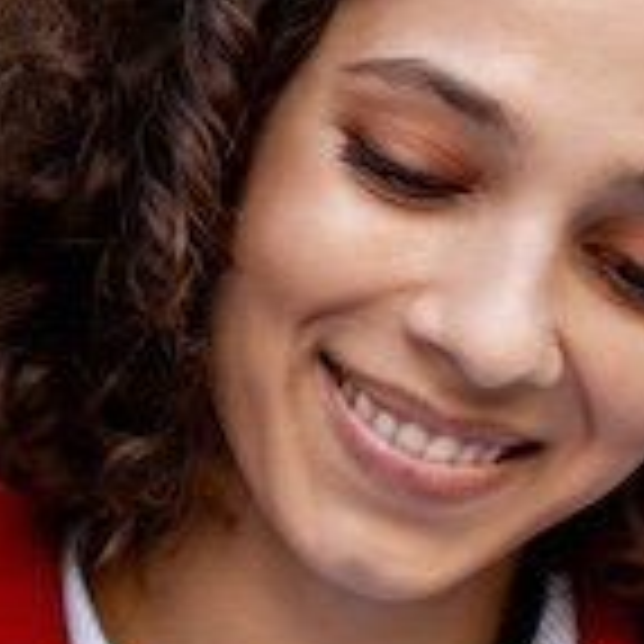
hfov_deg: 6.6
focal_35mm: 262
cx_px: -329
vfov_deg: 6.7
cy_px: 687
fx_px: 5515
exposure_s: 1/320
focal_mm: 55
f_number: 3.5
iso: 200
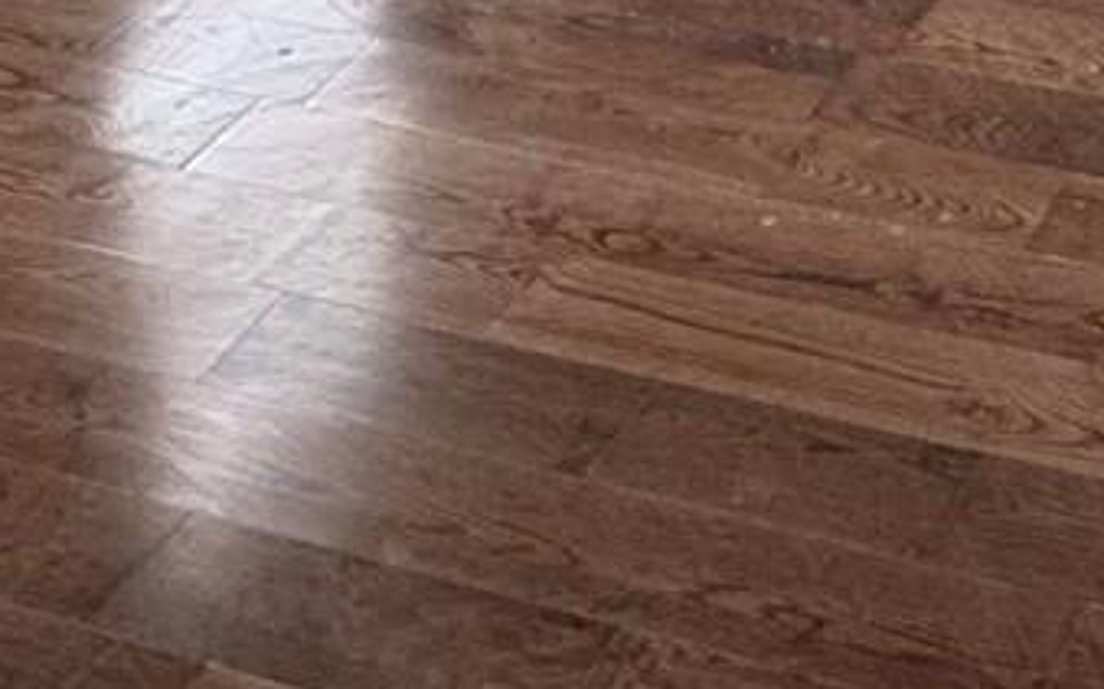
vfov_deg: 11.8
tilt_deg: -9.7
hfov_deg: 22.2
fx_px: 2707
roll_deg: +2.8
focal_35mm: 90
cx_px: 1084
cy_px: -976
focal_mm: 2.22
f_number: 2.2
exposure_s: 1/120
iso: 200
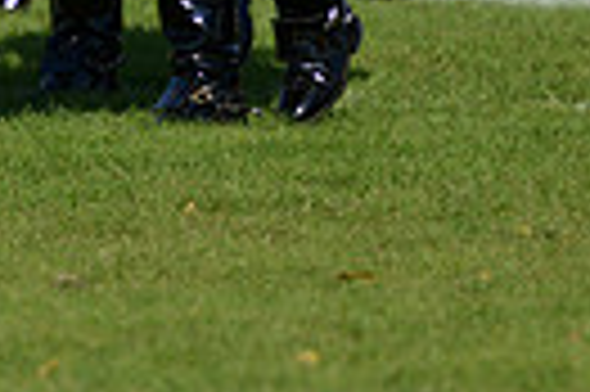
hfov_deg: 1.7
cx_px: 176
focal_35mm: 1200
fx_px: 19642
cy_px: -462
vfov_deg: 1.1
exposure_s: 1/2500
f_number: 4
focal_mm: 270
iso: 400
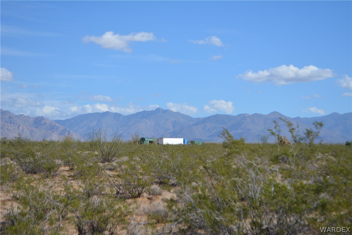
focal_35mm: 82
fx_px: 807
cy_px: 118
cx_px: 176
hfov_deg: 24.6
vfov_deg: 16.6
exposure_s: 1/1600
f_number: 7.1
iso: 400
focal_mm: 55
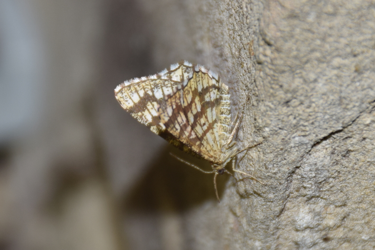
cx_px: 188
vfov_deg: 6.5
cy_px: 125
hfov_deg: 9.8
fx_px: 2187
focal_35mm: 210
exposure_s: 1/60
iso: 320
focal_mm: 140
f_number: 7.1
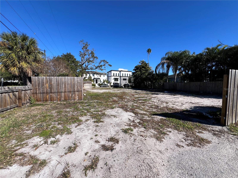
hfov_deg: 106.2
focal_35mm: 13
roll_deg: -0.4
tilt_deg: -2.8
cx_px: 119
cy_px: 89
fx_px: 89
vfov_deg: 89.9
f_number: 1.8
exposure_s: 1/1783
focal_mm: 1.57
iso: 32
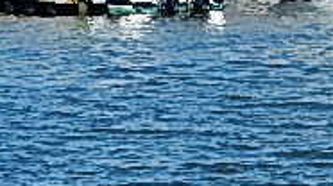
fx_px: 3280
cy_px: -54
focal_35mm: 372
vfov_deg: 3.2
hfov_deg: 5.8
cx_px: 440
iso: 125
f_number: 5.3
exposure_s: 1/800
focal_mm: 17.6
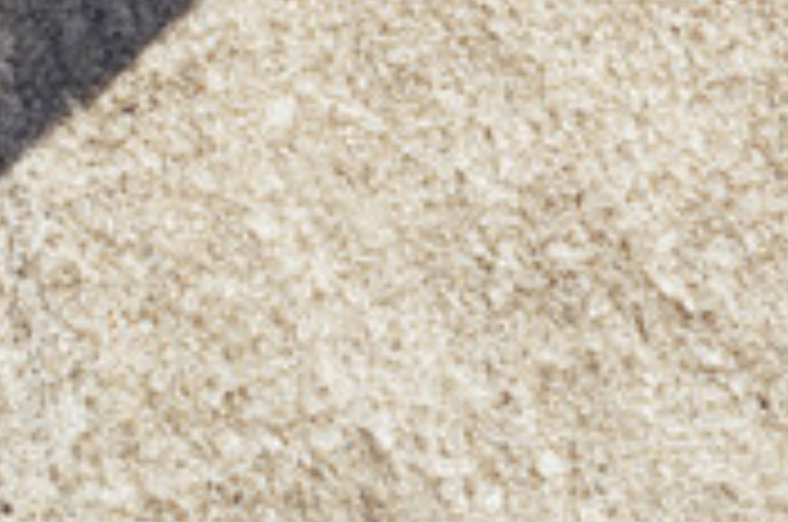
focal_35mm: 229
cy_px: -1202
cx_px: 709
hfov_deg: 9.0
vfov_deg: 5.5
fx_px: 5003
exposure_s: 1/100
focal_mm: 50
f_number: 9
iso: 100
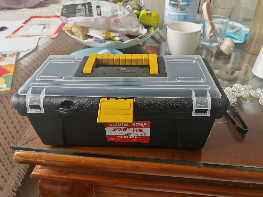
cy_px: 98
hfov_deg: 65.3
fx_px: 205
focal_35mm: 27
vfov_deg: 51.4
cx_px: 132
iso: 50
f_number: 1.9
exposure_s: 1/100
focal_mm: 5.52
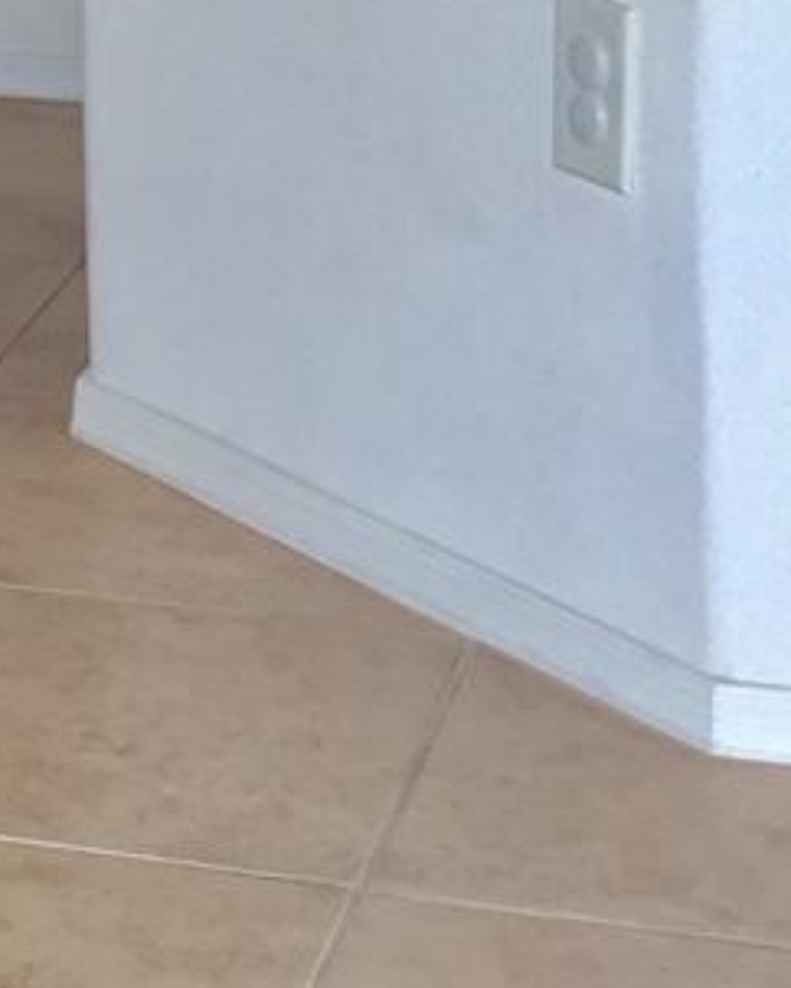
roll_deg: +1.4
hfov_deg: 9.4
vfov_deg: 12.1
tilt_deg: -5.8
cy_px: -415
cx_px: -843
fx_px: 4473
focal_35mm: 153
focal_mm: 4.15
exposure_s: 1/120
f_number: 2.2
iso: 50
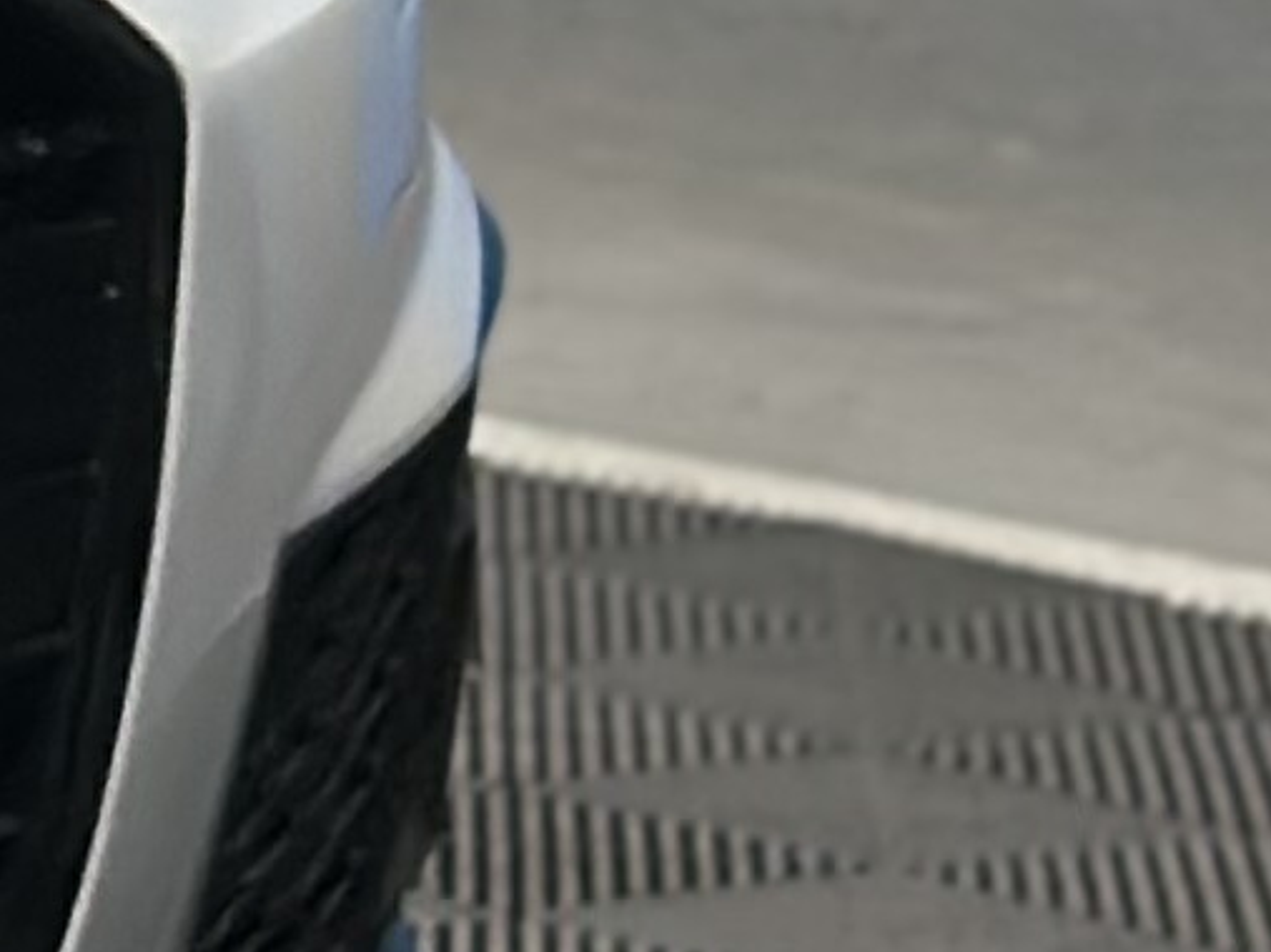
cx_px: -3658
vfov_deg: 3.9
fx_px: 14023
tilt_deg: -4.3
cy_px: -844
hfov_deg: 4.7
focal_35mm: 382
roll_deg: -0.2
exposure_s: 1/100
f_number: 1.78
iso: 80
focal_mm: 6.86
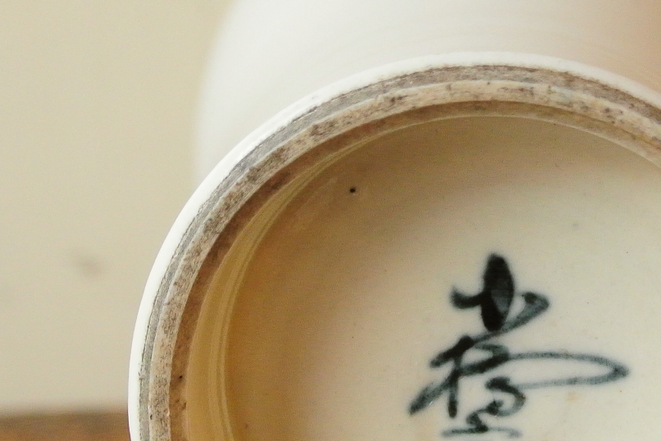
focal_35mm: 125
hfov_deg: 16.3
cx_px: 475
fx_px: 2296
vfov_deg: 10.9
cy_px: 395
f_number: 4.8
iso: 800
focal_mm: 19.6
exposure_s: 1/30
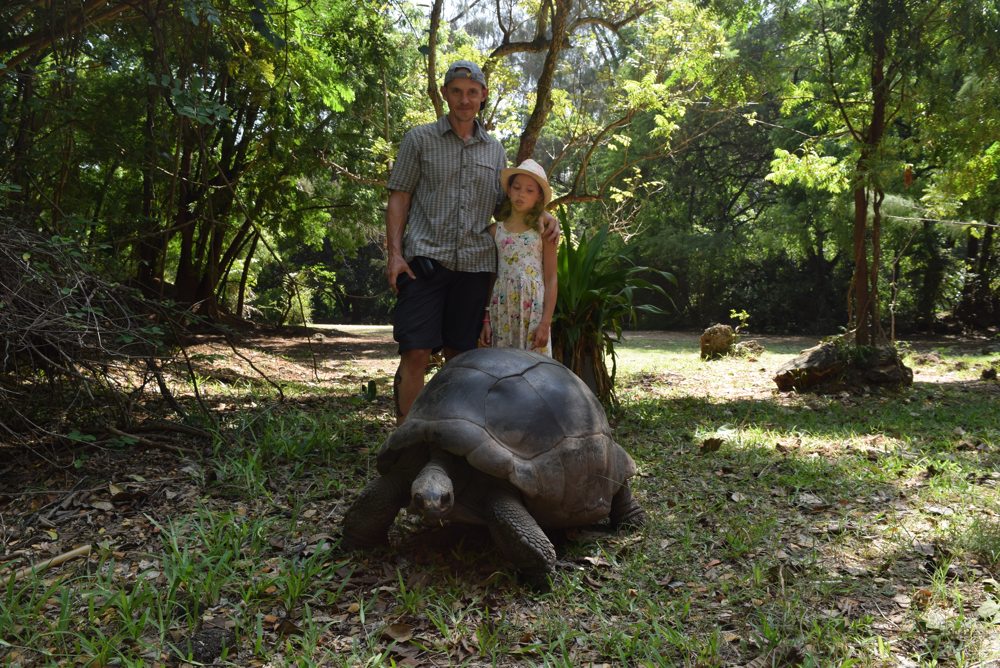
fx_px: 833
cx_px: 500
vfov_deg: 43.6
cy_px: 334
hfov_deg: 61.9
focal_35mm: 30
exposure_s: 1/60
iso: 100
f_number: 8
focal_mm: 20
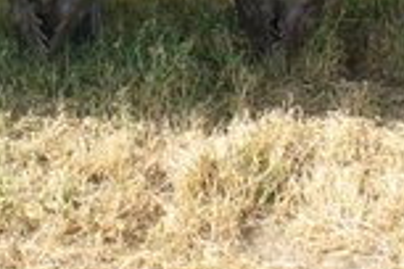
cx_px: 156
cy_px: -61
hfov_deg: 16.9
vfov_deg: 11.1
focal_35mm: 121
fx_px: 1358
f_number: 5.6
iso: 80
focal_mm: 6.1
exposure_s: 1/125
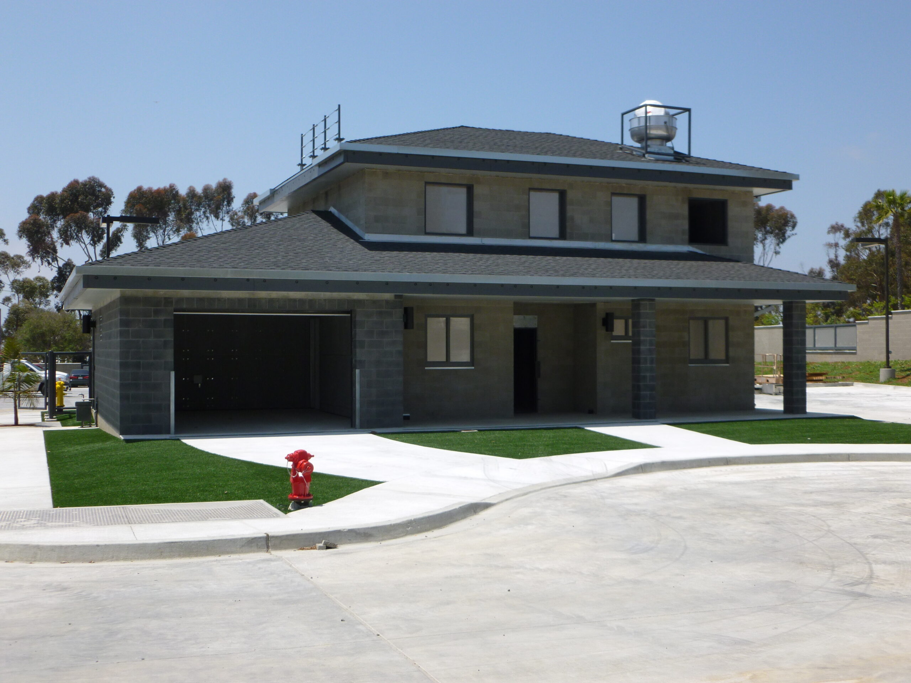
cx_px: 456
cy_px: 342
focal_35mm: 39
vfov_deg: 36.8
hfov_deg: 47.9
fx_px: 1026
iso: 100
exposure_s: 1/1000
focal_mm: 6.9
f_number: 3.7
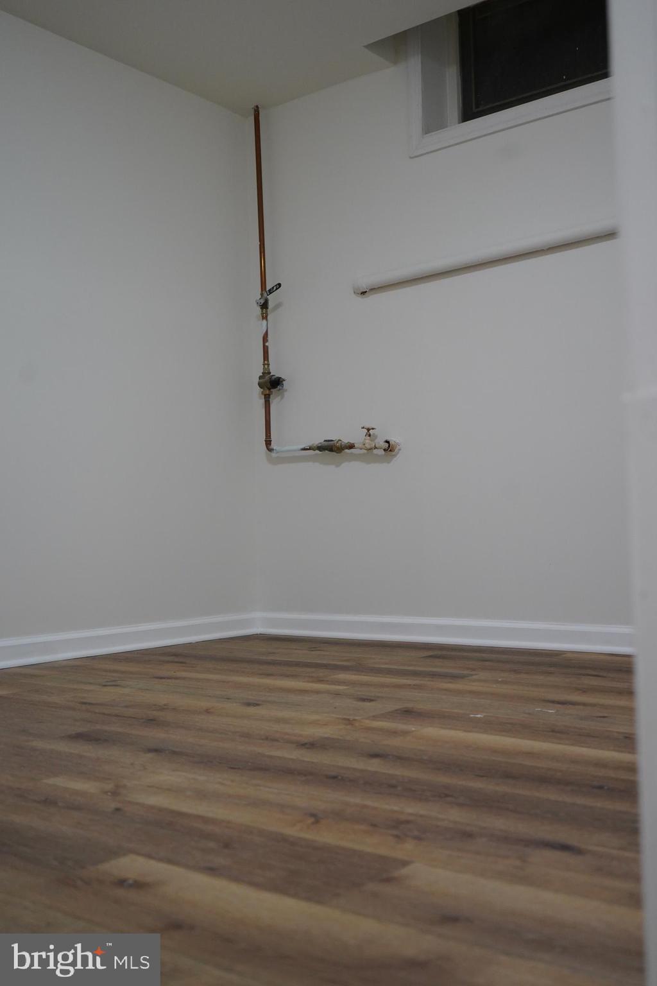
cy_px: 493
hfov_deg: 35.9
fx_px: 1013
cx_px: 328
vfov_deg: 51.9
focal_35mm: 37
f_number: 4
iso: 2500
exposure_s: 1/160
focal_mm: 37
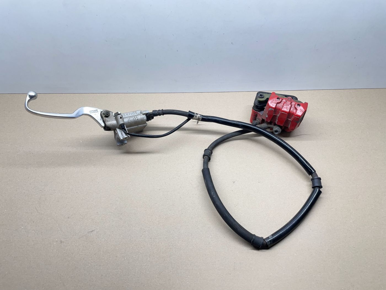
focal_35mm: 26
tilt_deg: -53.1
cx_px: 193
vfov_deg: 53.1
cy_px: 145
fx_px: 290
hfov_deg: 67.3
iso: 80
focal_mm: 4.2
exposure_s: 1/100
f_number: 1.6
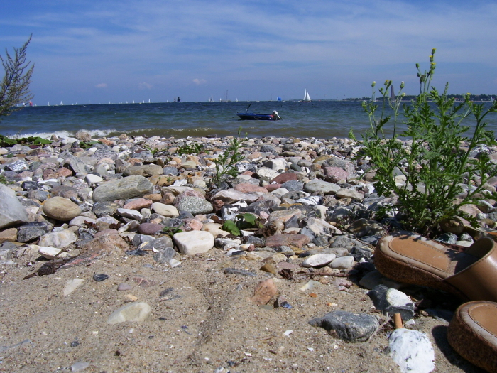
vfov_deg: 41.8
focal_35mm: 34
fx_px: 488
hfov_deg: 54.0
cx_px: 248
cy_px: 186
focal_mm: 5.6
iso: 80
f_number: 4.8
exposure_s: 1/1500
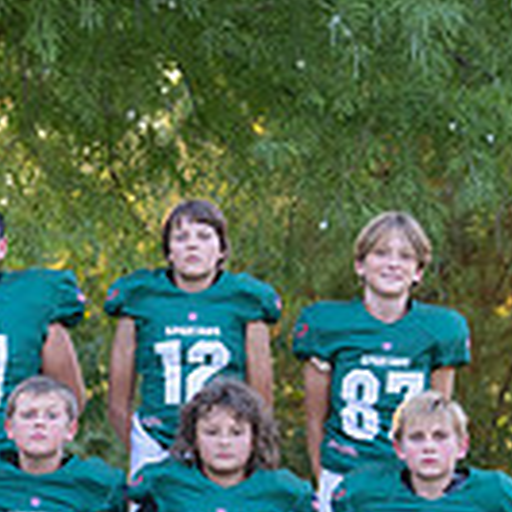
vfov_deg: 6.7
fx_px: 4351
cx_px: -196
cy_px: 418
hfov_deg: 6.7
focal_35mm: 260
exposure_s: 1/320
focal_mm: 70
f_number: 4
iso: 640
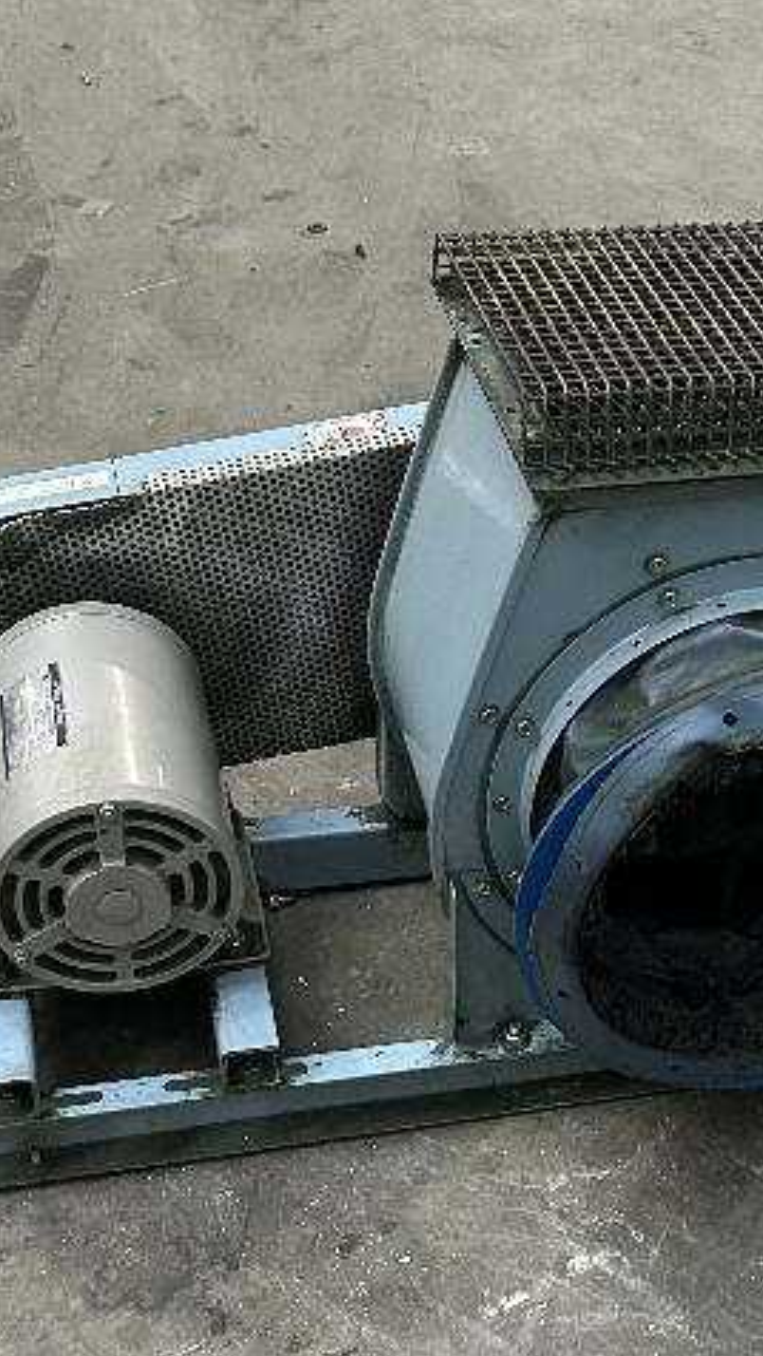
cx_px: 604
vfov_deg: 52.8
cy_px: 681
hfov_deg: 30.5
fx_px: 1366
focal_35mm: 38
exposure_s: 1/60
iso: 500
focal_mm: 5.7
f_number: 1.5
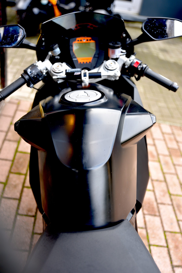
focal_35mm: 40
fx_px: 303
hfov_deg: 33.4
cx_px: 91
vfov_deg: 48.4
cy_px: 136
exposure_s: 1/60
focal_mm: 40
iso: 200
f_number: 3.2
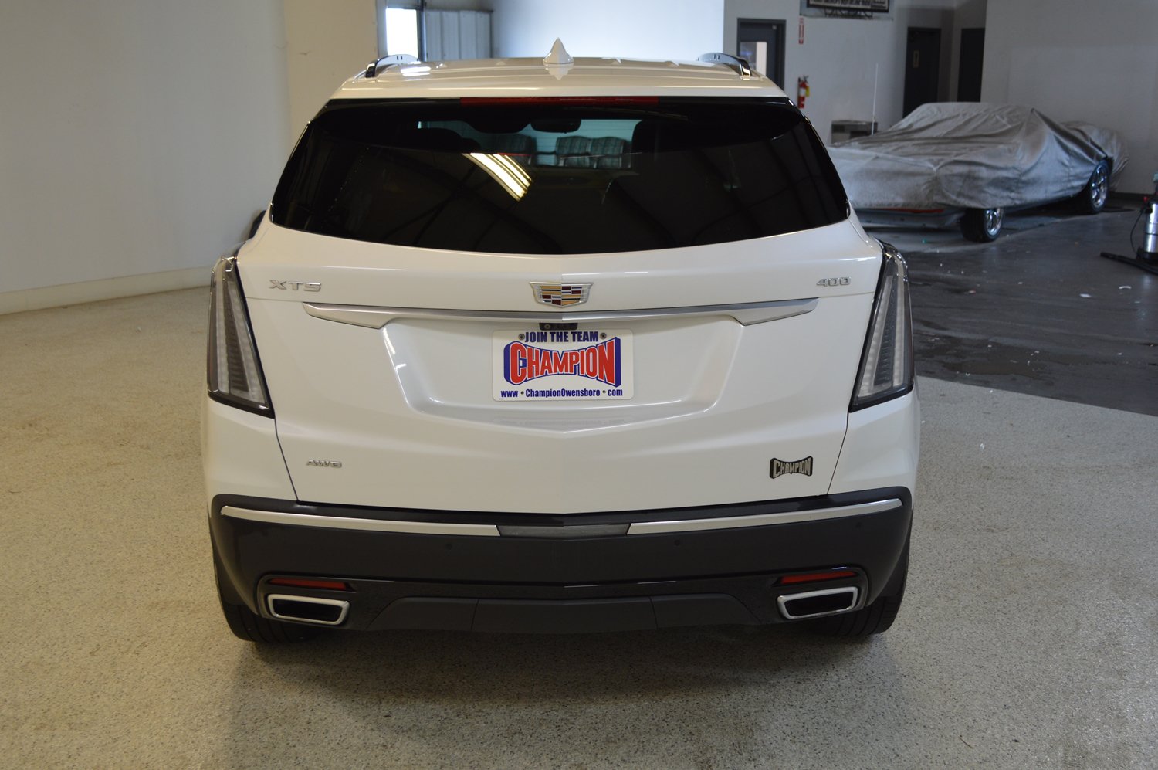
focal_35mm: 36
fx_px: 1157
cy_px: 385
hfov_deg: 53.2
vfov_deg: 36.8
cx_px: 579
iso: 400
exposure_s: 1/60
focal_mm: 24
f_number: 4
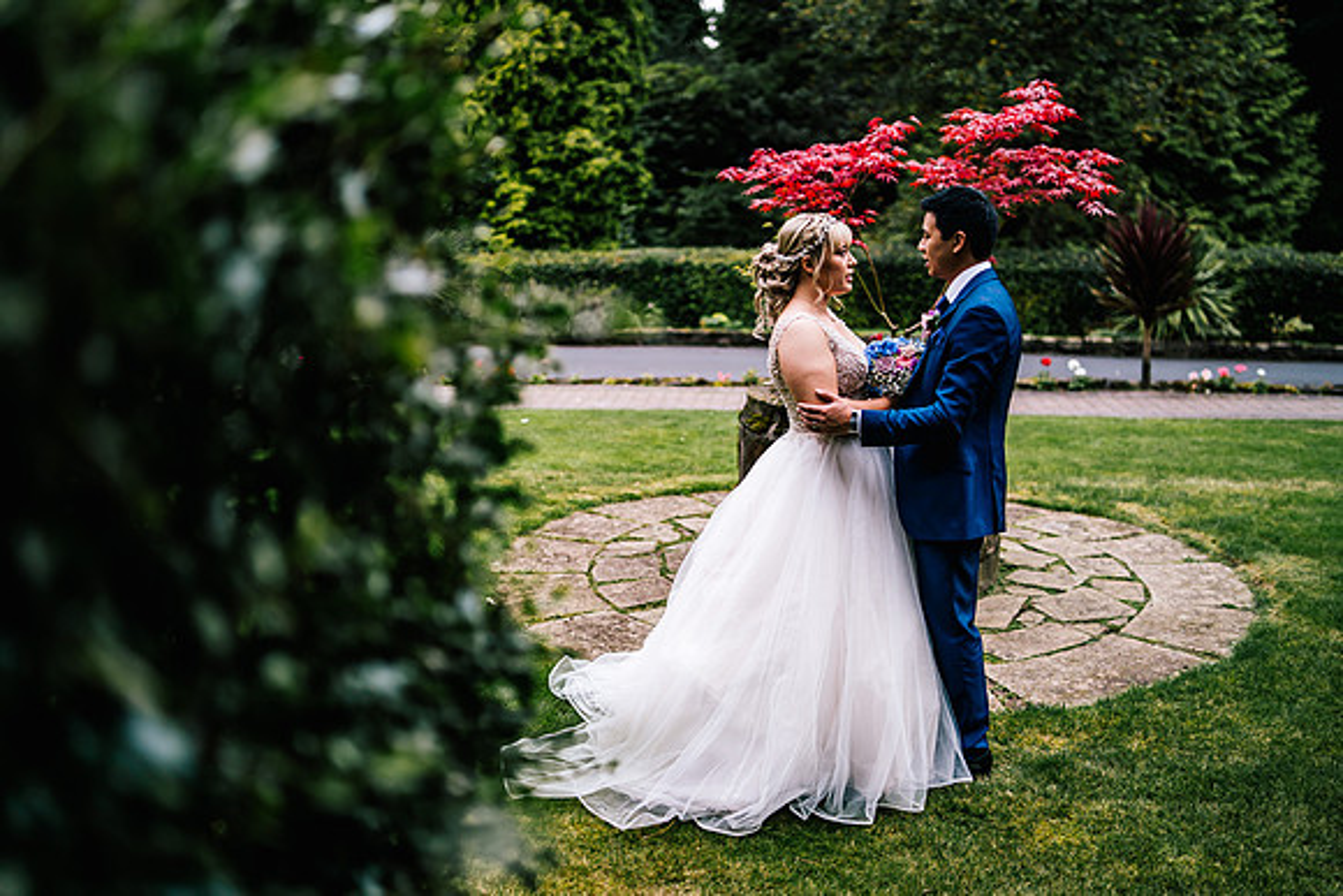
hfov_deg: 52.9
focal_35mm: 36
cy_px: 448
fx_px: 1349
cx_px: 672
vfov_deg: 36.8
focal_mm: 35
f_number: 1.4
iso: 200
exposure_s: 1/250
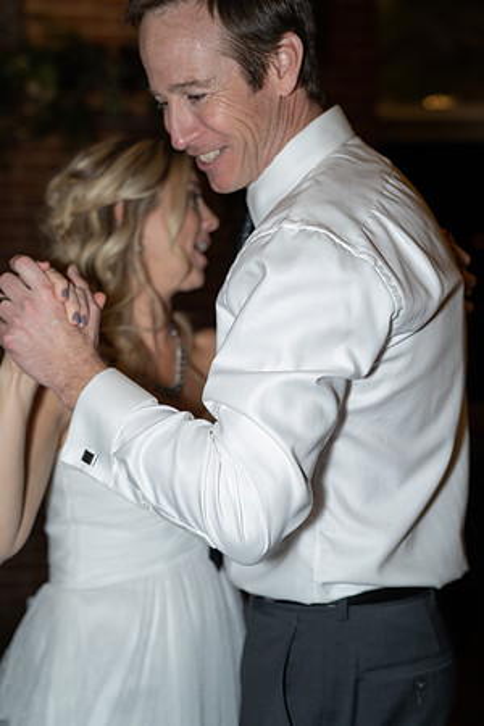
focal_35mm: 49
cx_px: 242
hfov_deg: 27.5
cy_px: 363
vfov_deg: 40.3
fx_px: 988
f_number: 2.8
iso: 2000
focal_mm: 49
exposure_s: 1/125
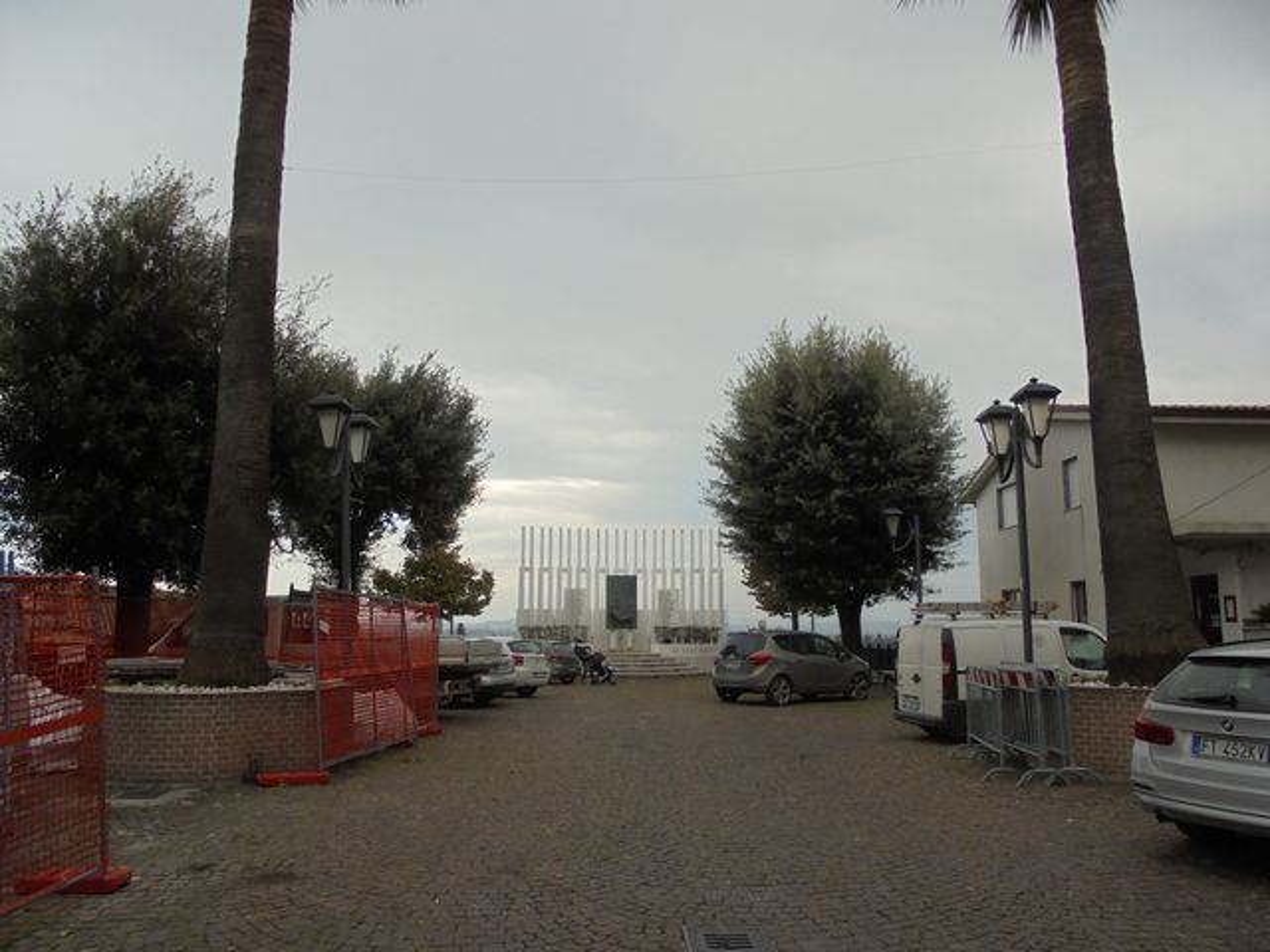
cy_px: 476
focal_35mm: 26
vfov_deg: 53.1
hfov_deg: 67.3
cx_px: 635
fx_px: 954
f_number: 3.5
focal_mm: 4.6
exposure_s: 1/200
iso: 100
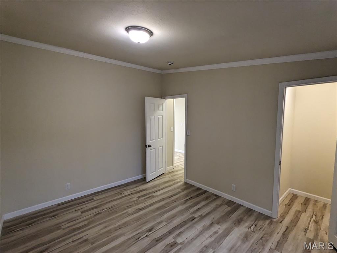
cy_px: 126
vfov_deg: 78.1
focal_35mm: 16
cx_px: 168
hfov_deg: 94.5
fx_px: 156
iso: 349
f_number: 2.2
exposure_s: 1/120
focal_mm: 2.22
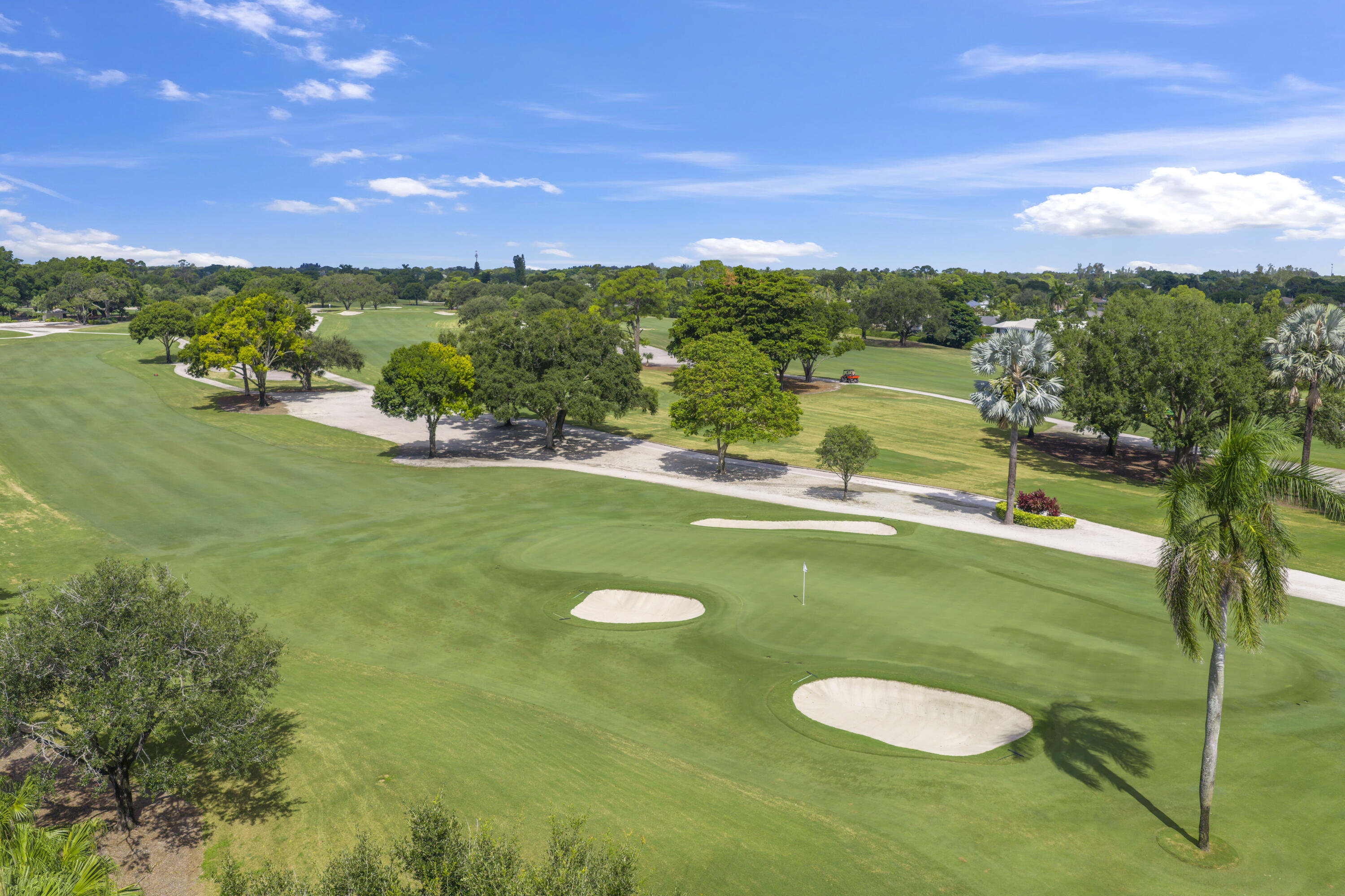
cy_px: 448
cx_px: 672
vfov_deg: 46.4
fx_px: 1046
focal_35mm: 28
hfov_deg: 65.5
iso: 100
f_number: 2.8
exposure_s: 1/1600
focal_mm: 14.45
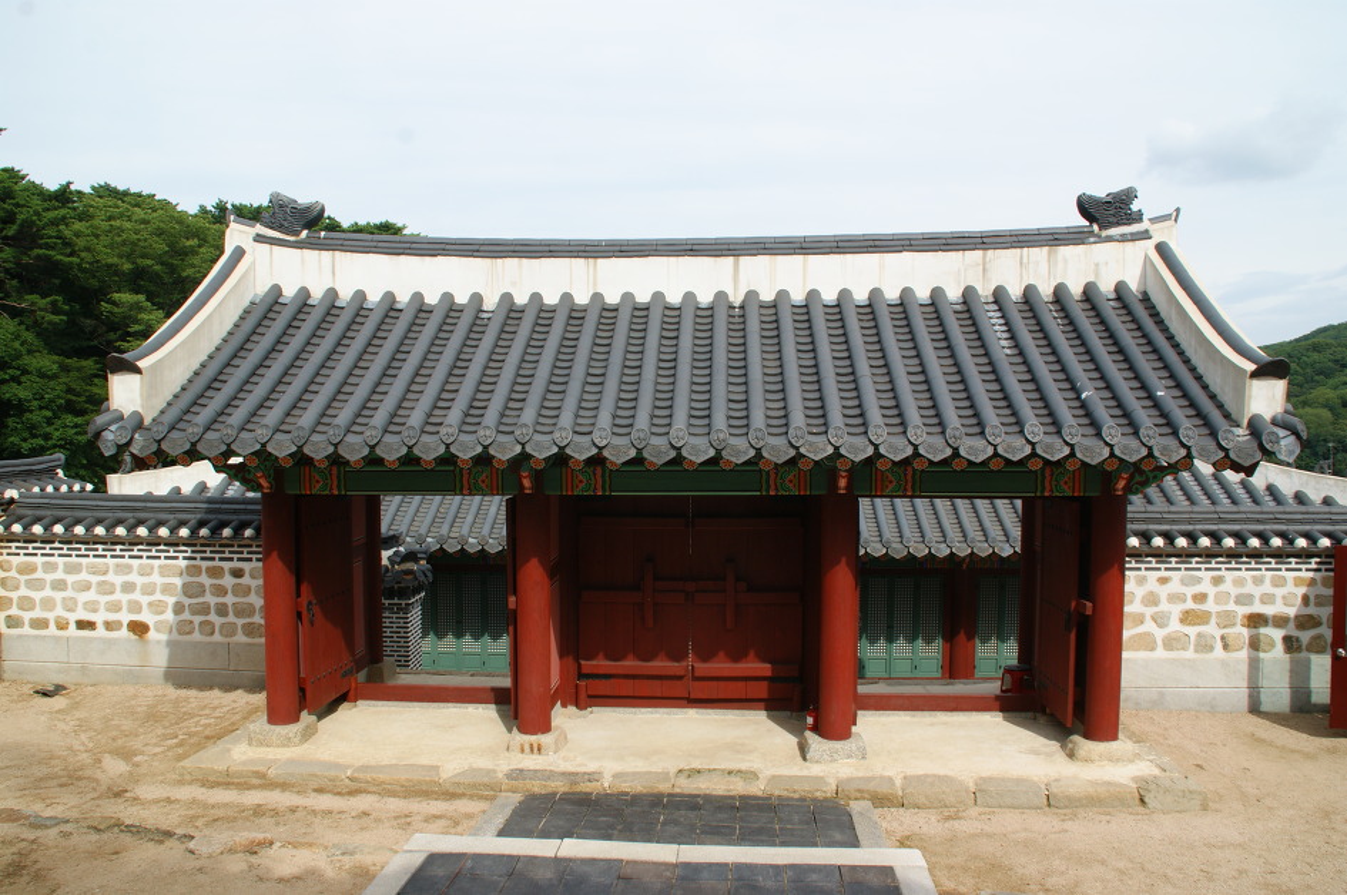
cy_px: 448
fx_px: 1009
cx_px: 674
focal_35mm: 27
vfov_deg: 47.8
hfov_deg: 67.4
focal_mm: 18
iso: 100
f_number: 11
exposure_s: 1/80
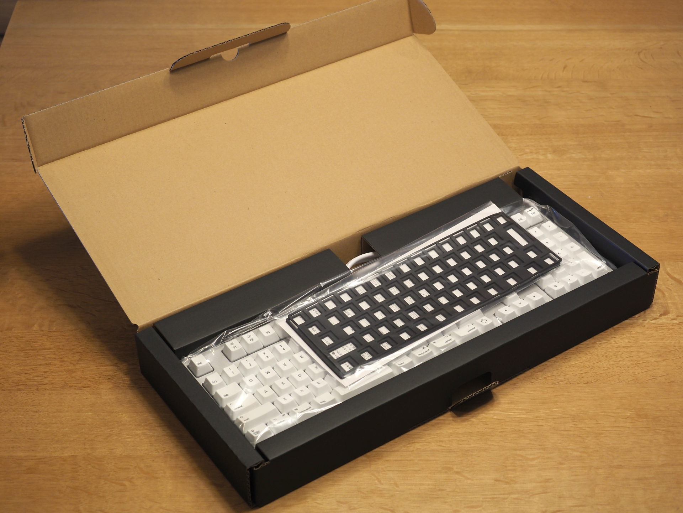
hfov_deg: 30.3
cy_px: 256
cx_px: 342
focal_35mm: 64
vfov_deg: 22.9
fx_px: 1263
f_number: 4
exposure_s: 1/60
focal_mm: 32
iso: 400
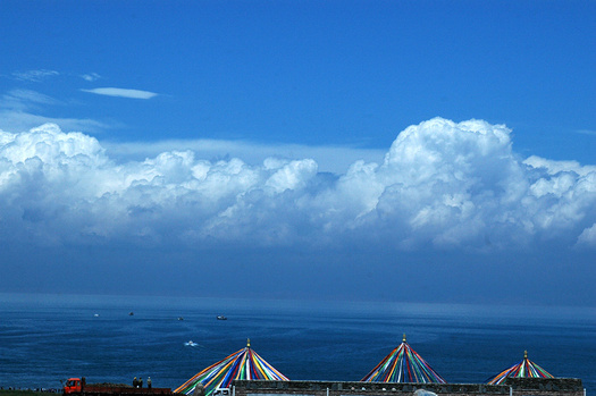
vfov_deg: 10.1
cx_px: 298
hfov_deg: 15.2
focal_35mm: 135
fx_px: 2233
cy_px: 198
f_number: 11
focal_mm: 90
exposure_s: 1/2000
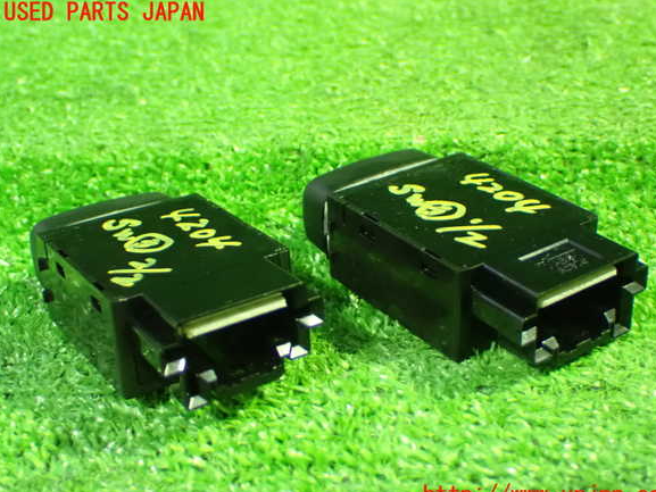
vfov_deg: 28.0
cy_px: 255
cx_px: 339
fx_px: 986
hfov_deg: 36.8
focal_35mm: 52
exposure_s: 1/20
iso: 1600
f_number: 3.2
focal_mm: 9.01
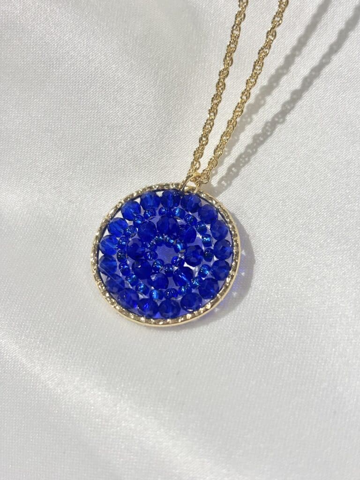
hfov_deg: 28.0
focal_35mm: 52
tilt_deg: -52.0
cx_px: 180
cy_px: 240
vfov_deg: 36.8
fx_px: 721
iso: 32
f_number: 1.6
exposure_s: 1/251
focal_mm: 5.96
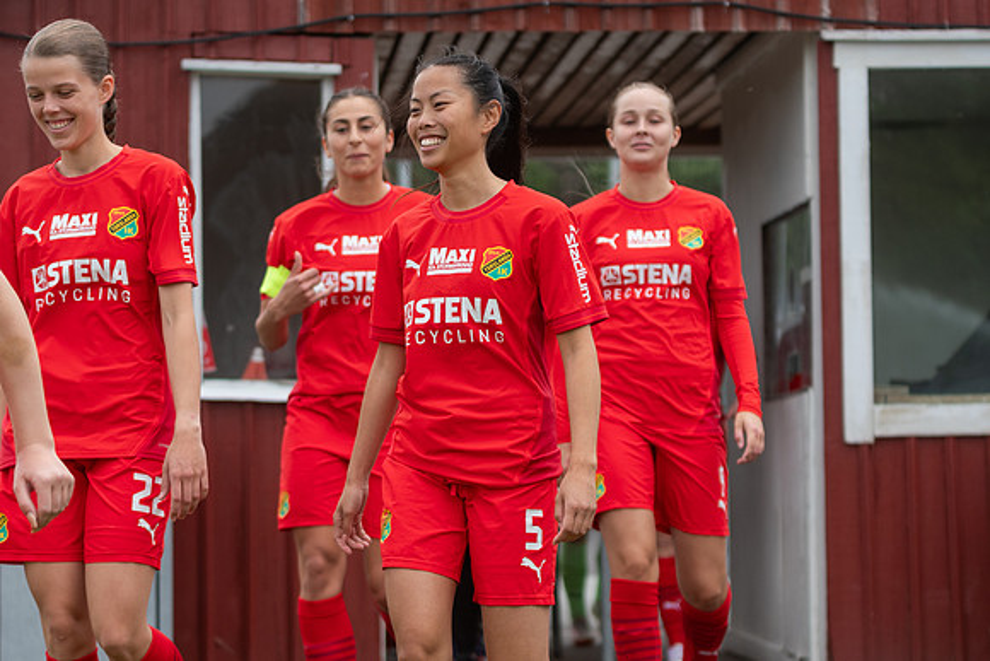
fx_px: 2888
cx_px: 495
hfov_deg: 19.5
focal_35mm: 105
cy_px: 330
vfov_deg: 13.0
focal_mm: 70
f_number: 3.2
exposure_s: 1/1250
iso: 320
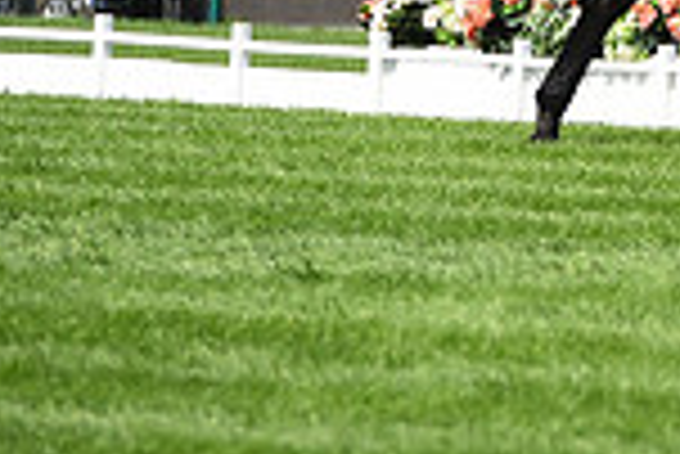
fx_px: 14483
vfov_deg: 1.8
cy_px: -288
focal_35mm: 766
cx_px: 1162
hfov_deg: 2.7
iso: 220
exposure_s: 1/1250
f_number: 6.3
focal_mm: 200
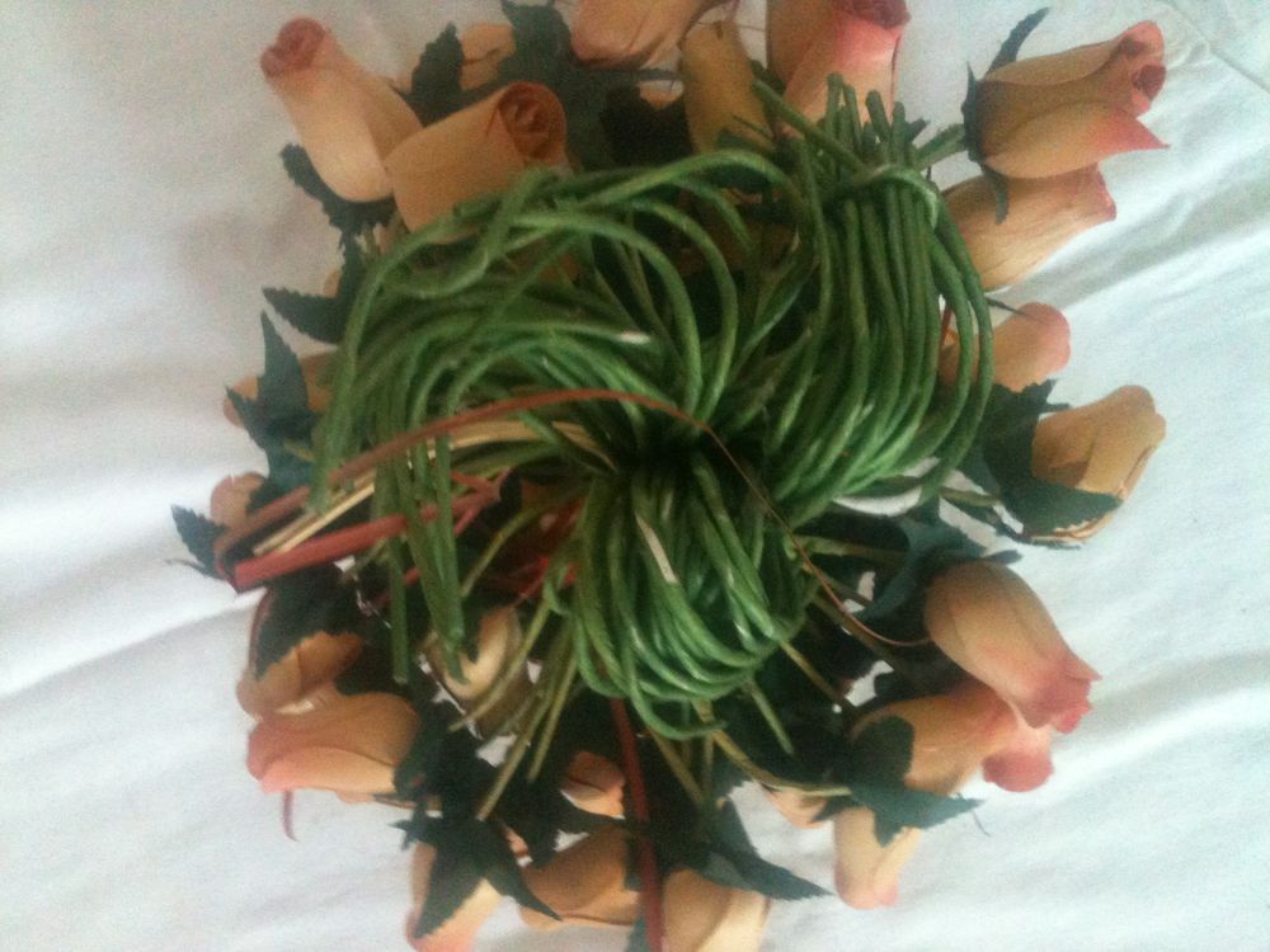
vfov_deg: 40.7
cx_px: 635
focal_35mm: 35
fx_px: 1284
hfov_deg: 52.6
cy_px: 476
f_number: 2.8
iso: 400
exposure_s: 1/15
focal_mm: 3.85
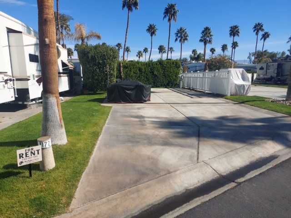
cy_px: 109
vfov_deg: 54.9
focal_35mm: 25
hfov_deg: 69.4
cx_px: 146
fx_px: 210
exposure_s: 1/1736
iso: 50
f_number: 2
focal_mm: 4.6
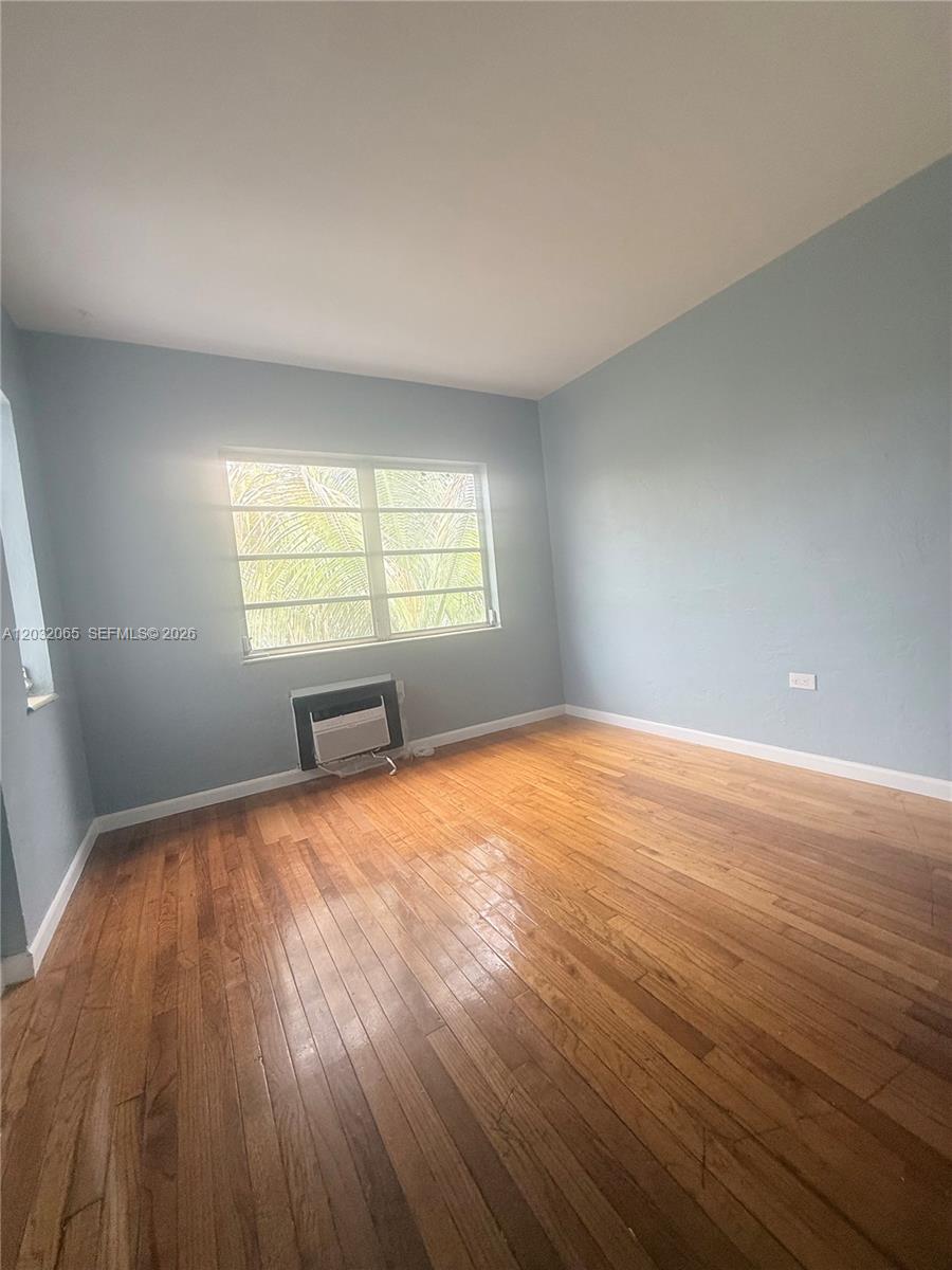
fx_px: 513
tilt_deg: -2.7
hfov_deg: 85.7
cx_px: 476
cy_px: 635
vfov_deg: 102.1
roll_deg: +5.6
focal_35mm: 14
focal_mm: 2.22
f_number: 2.2
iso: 125
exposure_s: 1/99
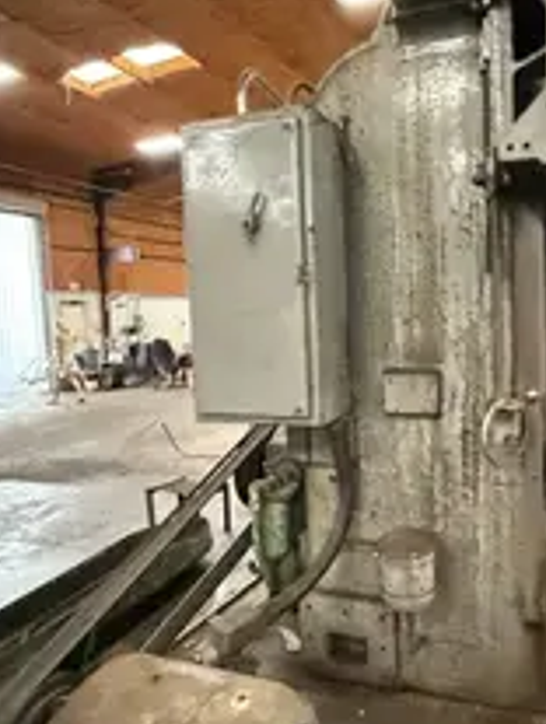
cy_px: 357
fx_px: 566
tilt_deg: -7.3
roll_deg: -1.5
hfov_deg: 49.7
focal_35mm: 27
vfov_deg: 65.2
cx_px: 399
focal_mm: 2.22
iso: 1250
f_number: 2.2
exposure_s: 1/60
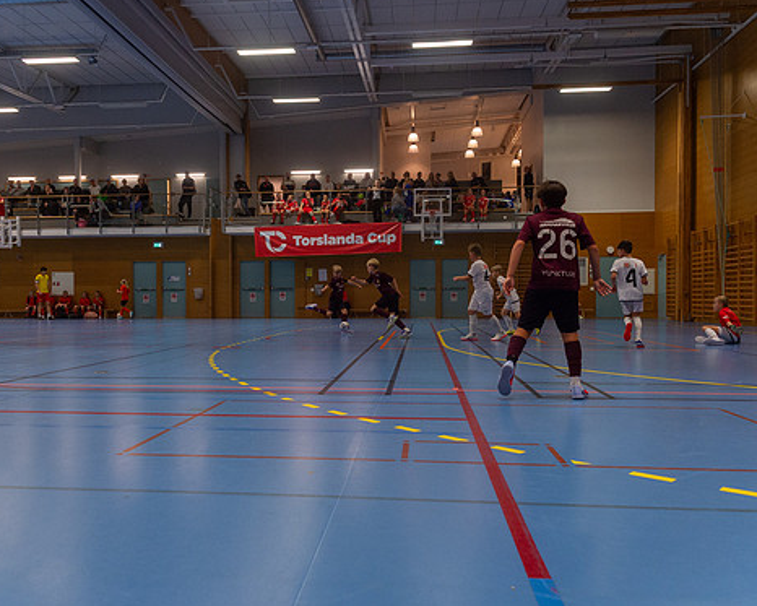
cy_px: 304
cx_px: 344
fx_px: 627
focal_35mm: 28
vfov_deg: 51.5
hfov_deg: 62.1
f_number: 4
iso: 2000
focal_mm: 24
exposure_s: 1/400
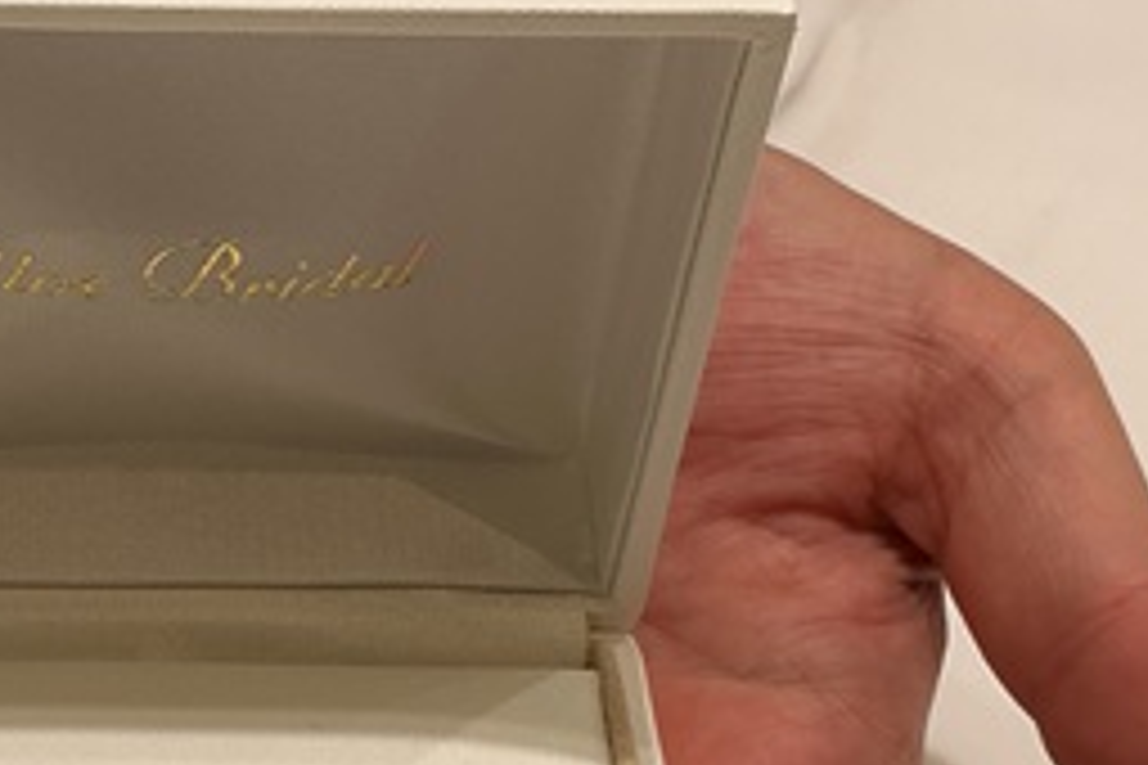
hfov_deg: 27.7
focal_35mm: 71
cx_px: 176
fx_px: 2264
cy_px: 806
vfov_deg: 18.6
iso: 20
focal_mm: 3
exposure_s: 1/229
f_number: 1.8
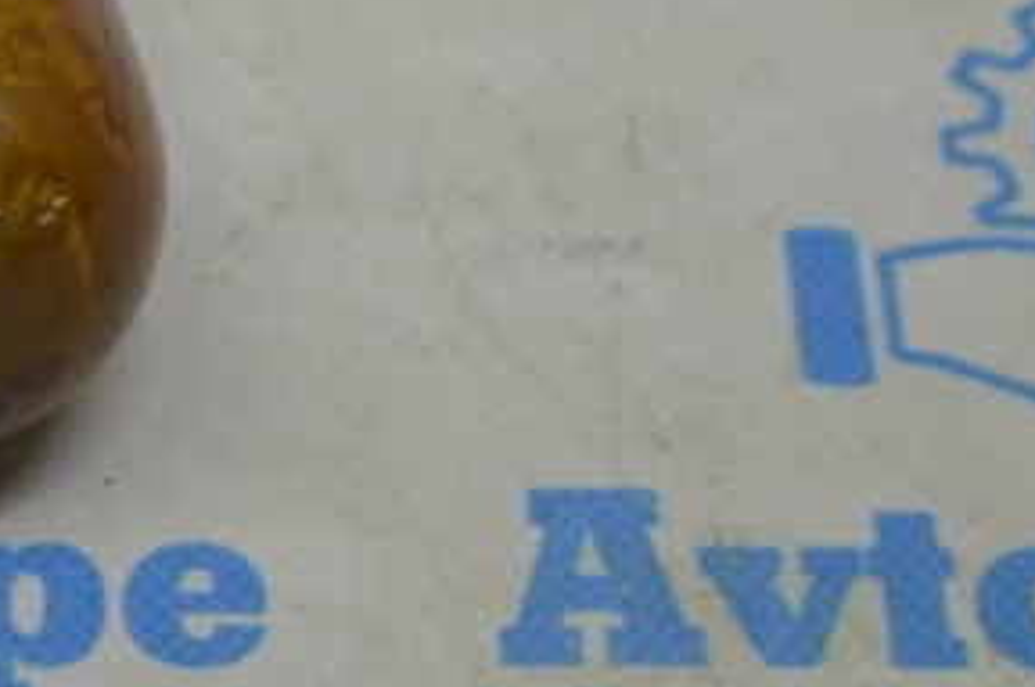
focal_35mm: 183
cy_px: 45
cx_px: -97
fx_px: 5256
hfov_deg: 11.1
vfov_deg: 7.4
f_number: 5.6
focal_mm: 55
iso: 400
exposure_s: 1/50
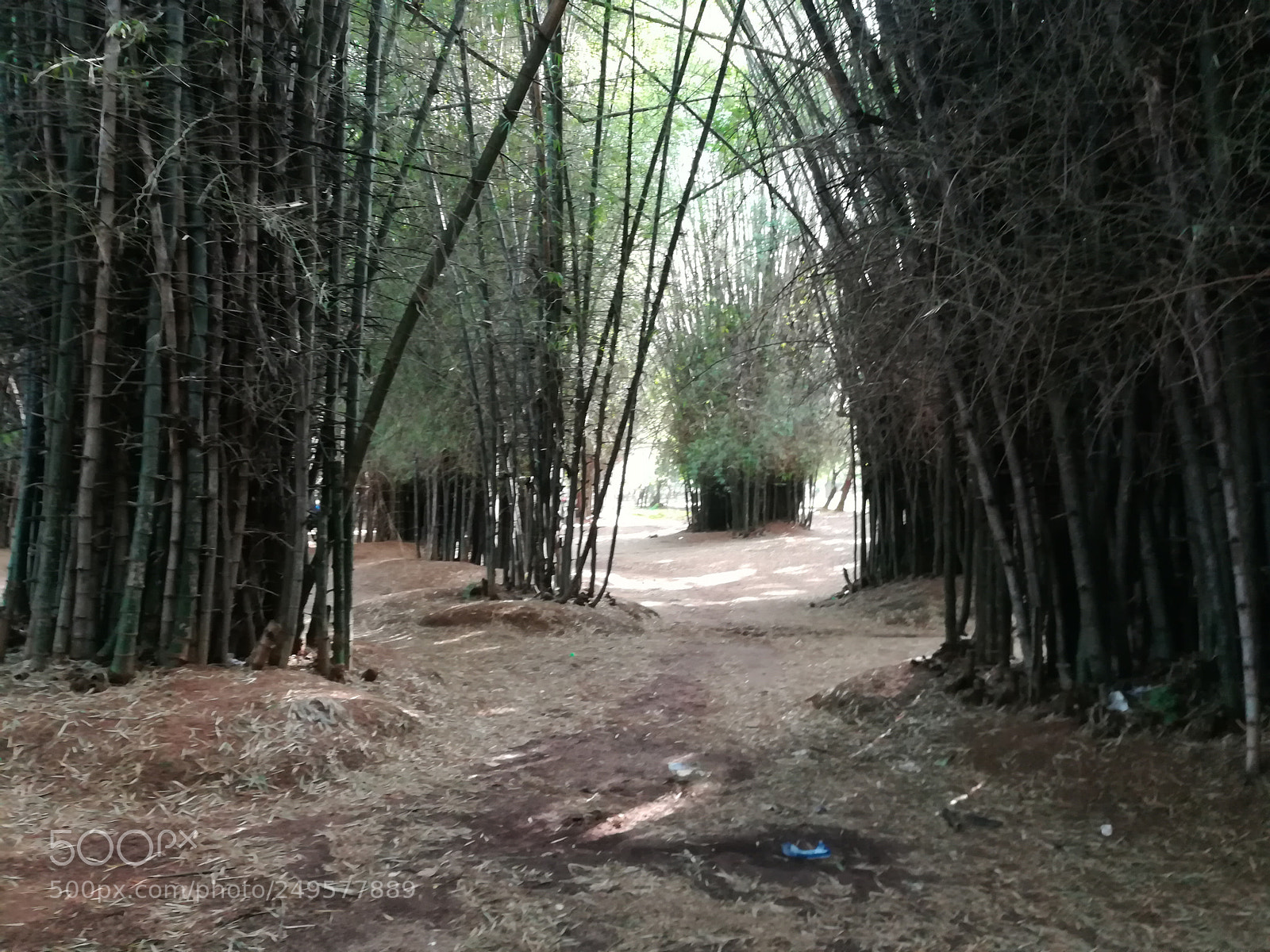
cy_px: 476
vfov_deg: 53.1
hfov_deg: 67.3
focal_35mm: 26
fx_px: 954
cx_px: 635
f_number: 2.2
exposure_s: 1/30
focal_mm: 3.83
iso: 320
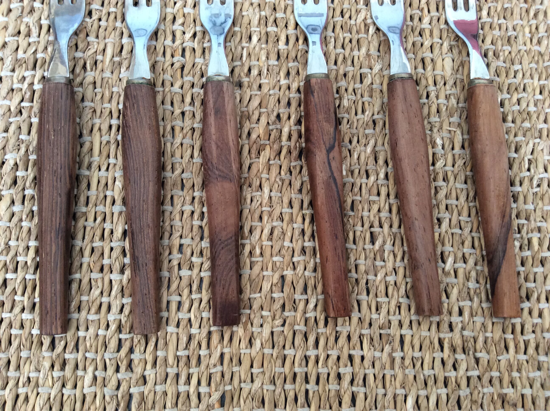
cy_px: 206
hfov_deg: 56.9
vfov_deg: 44.1
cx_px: 275
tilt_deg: -75.1
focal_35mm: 32
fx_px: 508
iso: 100
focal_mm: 3.3
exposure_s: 1/25
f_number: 2.4
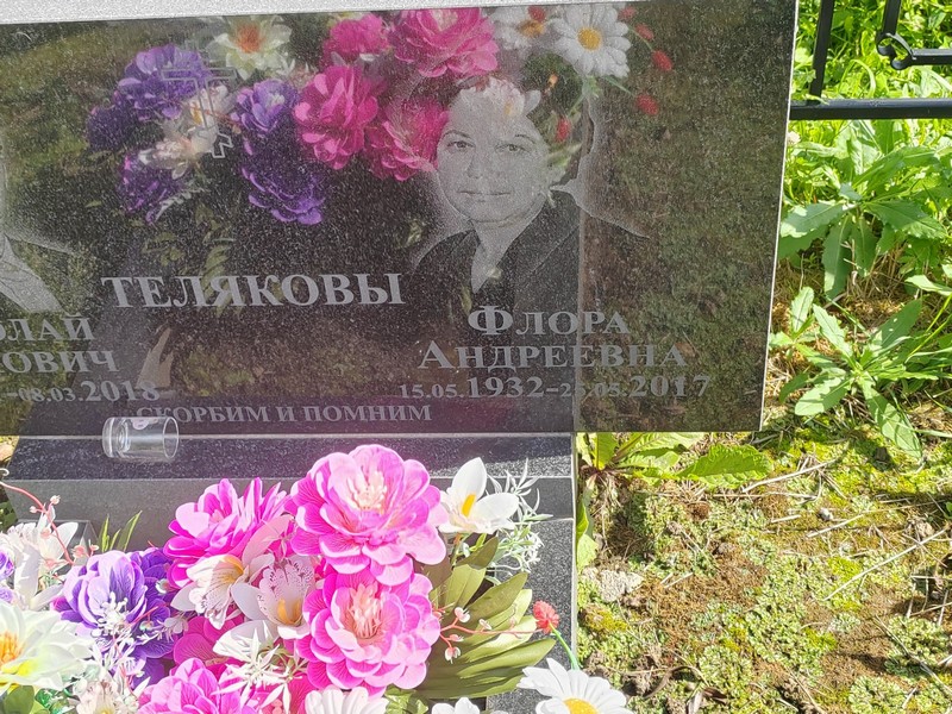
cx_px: 476
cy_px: 357
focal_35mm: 51
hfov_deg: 37.5
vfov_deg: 28.6
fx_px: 1403
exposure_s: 1/700
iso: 100
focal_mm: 5.52
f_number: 1.9
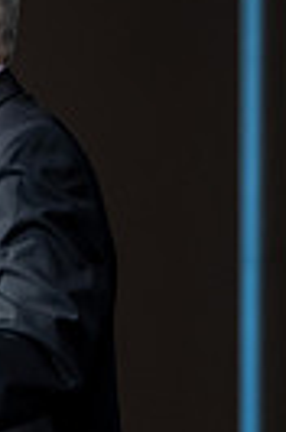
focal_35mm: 788
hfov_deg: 1.7
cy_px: 242
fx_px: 9439
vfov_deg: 2.6
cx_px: -384
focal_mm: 180
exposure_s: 1/125
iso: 640
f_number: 2.8
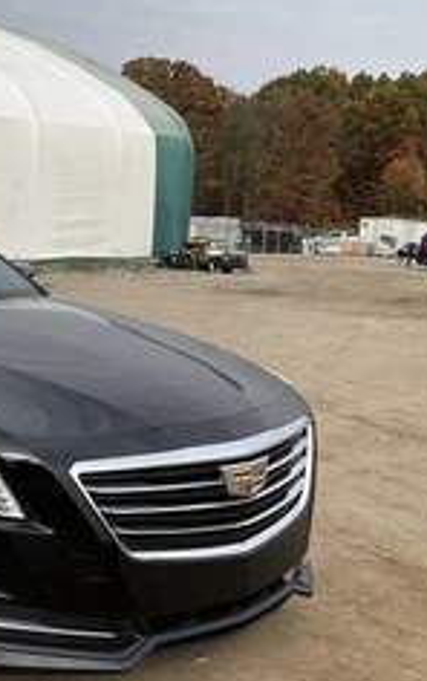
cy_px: 398
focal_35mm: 52
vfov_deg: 38.7
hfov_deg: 22.6
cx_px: -110
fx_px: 966
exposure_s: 1/1451
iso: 25
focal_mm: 3
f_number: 1.8
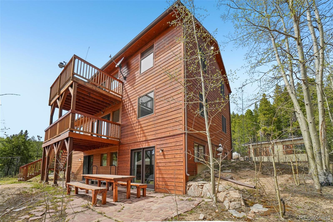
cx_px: 166
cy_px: 111
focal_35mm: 15
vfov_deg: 77.3
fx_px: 139
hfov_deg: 100.4
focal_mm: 10
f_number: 8
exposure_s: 1/640
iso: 400
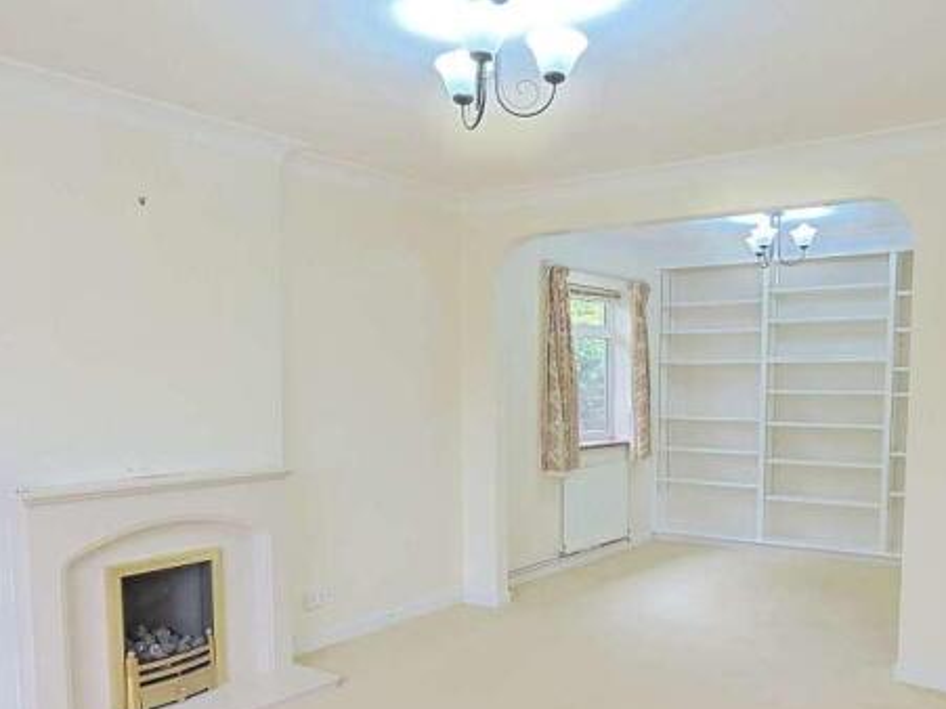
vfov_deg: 44.9
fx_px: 847
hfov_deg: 58.2
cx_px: 528
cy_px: 456
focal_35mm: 31
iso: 560
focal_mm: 4.3
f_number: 3.3
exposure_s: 1/60
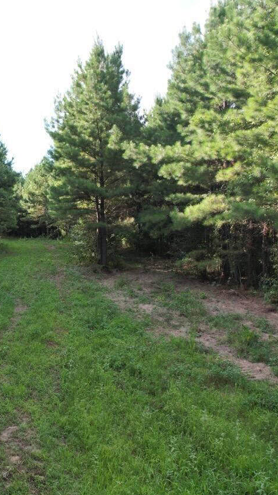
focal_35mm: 35
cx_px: 22
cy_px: 249
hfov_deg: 31.9
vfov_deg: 56.6
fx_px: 459
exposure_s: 1/320
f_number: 2.8
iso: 100
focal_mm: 8.4
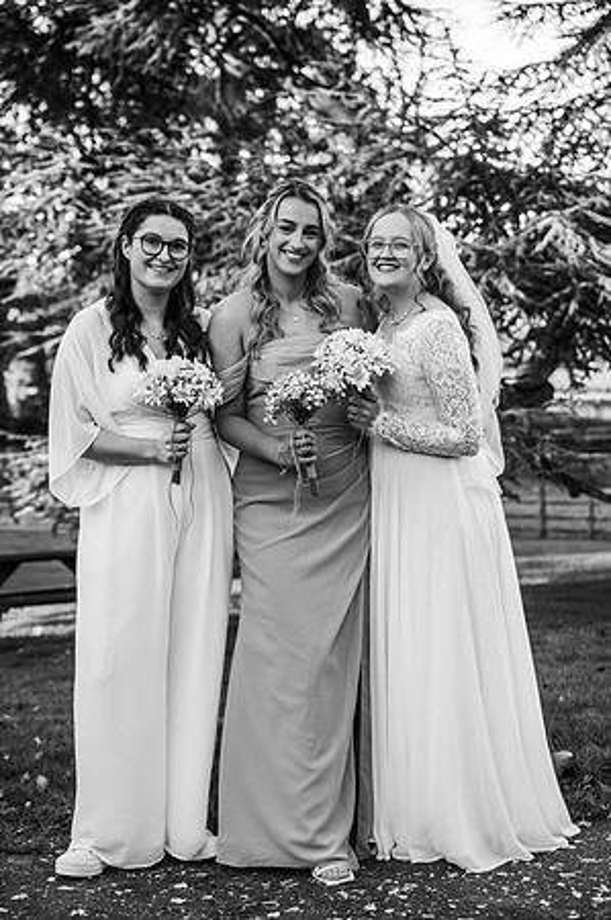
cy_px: 460
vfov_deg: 28.9
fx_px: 1786
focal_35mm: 70
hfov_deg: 19.4
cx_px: 306
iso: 100
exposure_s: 1/320
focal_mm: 70
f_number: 4
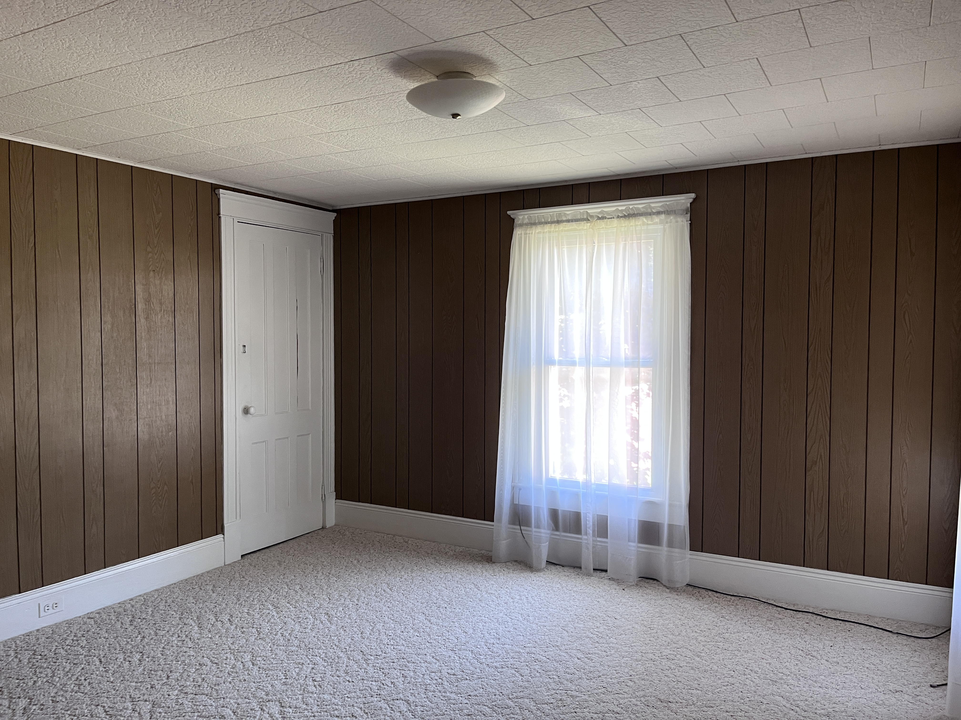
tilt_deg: -1.5
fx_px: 722
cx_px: 480
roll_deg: -0.3
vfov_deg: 53.1
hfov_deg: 67.3
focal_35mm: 26
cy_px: 360
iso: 125
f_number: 1.6
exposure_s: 1/60
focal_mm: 5.1
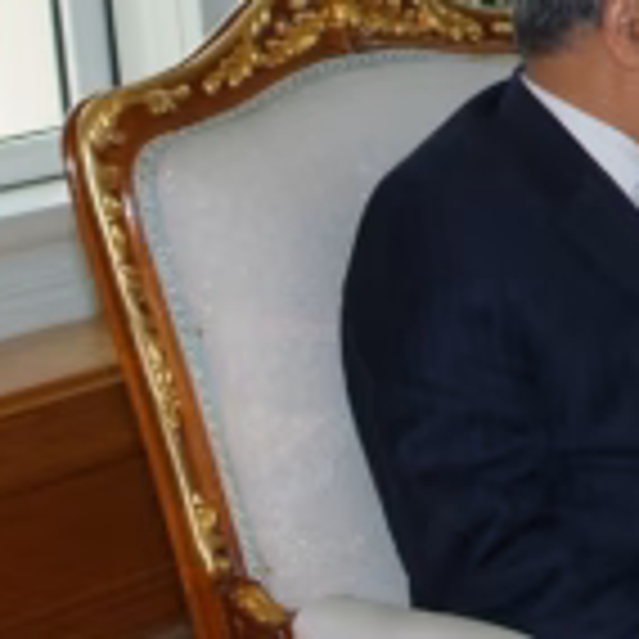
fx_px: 3467
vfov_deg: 10.5
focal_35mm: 166
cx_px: 1400
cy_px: 279
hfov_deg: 9.6
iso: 400
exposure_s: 1/125
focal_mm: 24
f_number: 6.7
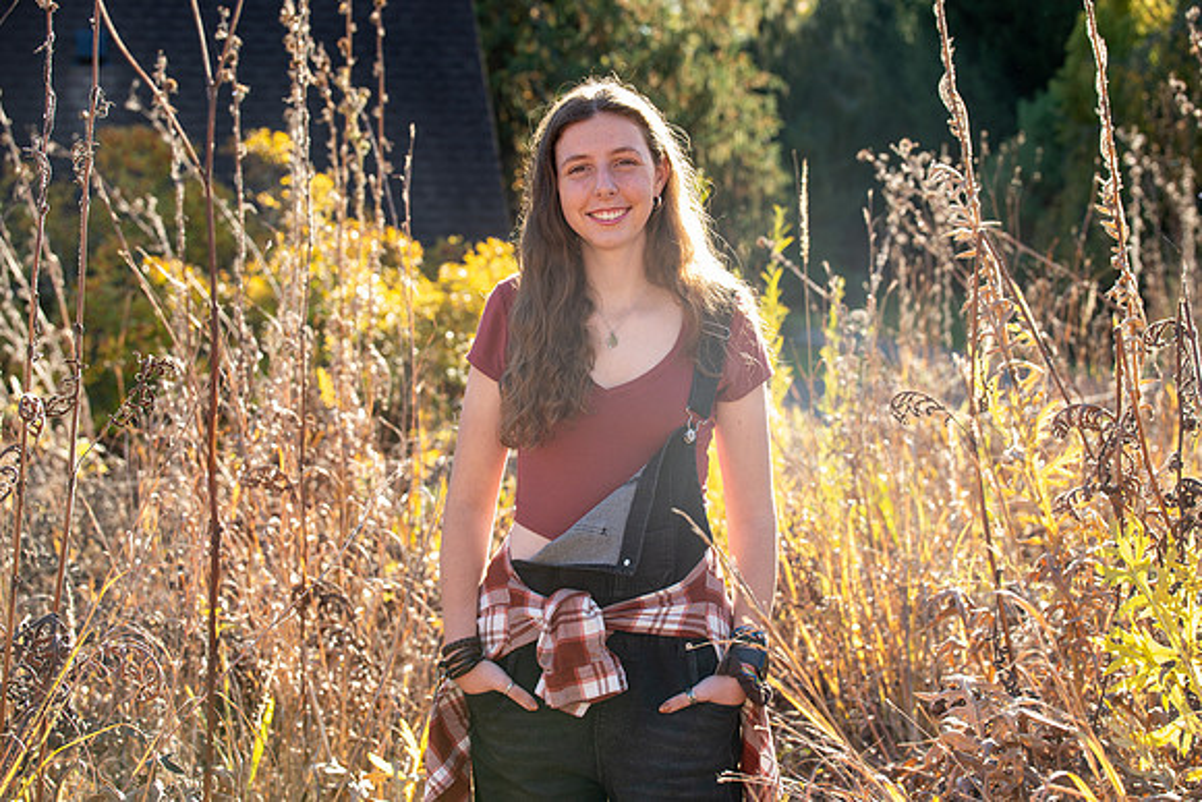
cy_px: 401
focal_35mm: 70
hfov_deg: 28.8
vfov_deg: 19.5
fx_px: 2338
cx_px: 601
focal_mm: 70
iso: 400
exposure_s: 1/200
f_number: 5.6
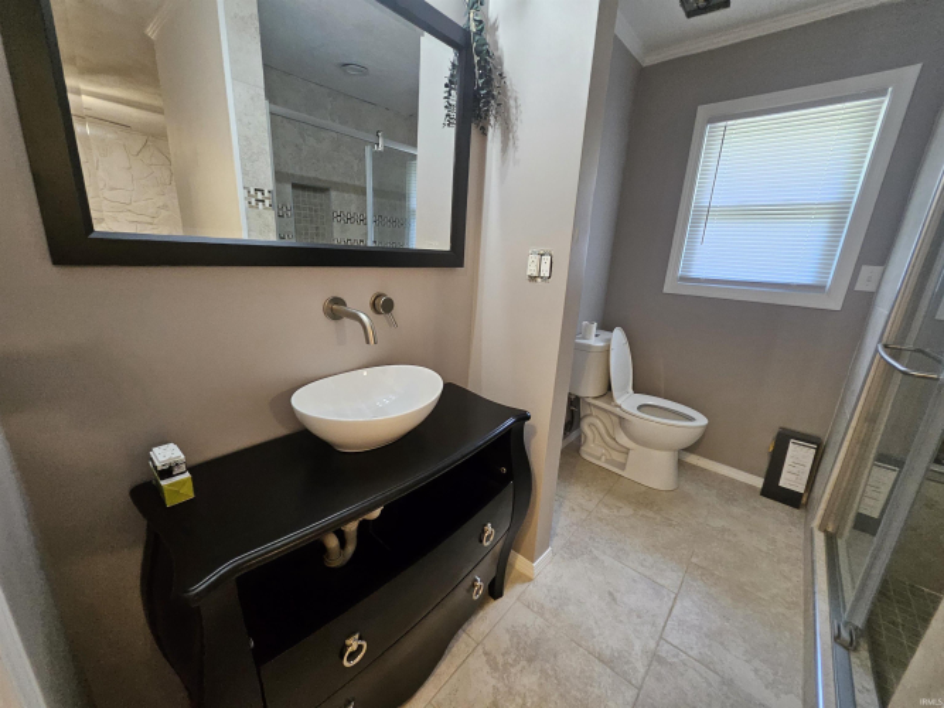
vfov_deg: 89.9
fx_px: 354
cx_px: 472
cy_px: 354
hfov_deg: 106.2
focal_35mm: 13
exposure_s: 1/60
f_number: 2.2
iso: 320
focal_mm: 1.74
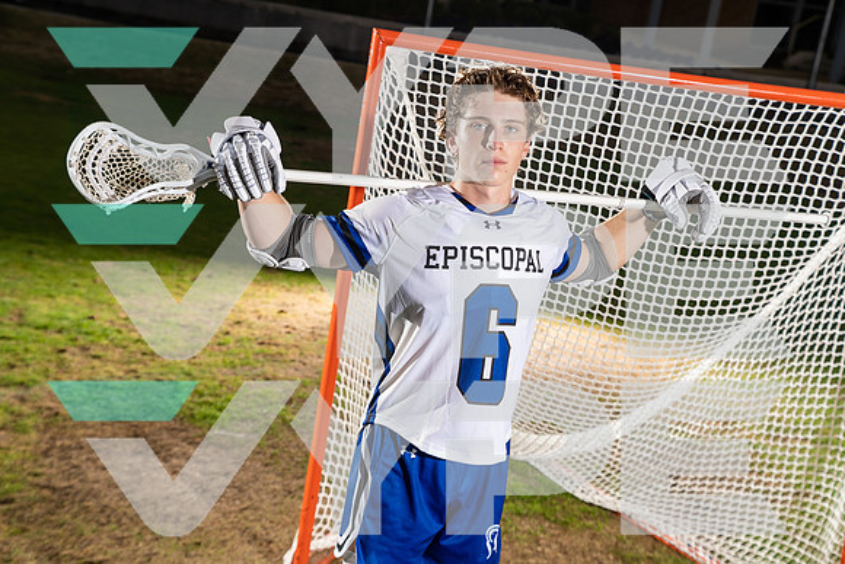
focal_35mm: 66
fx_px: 1549
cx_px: 422
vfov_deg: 20.6
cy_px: 282
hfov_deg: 30.5
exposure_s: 1/250
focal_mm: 66
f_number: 4.5
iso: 200
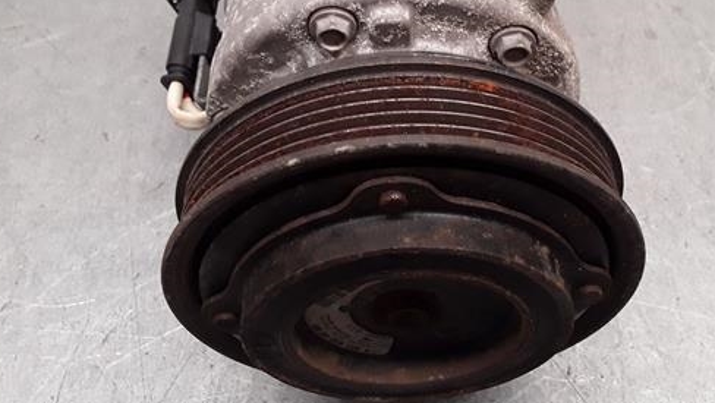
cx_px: 400
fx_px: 759
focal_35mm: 40
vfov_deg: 29.1
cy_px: 85
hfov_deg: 50.3
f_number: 1.9
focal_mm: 2.91
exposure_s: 1/100
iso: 100
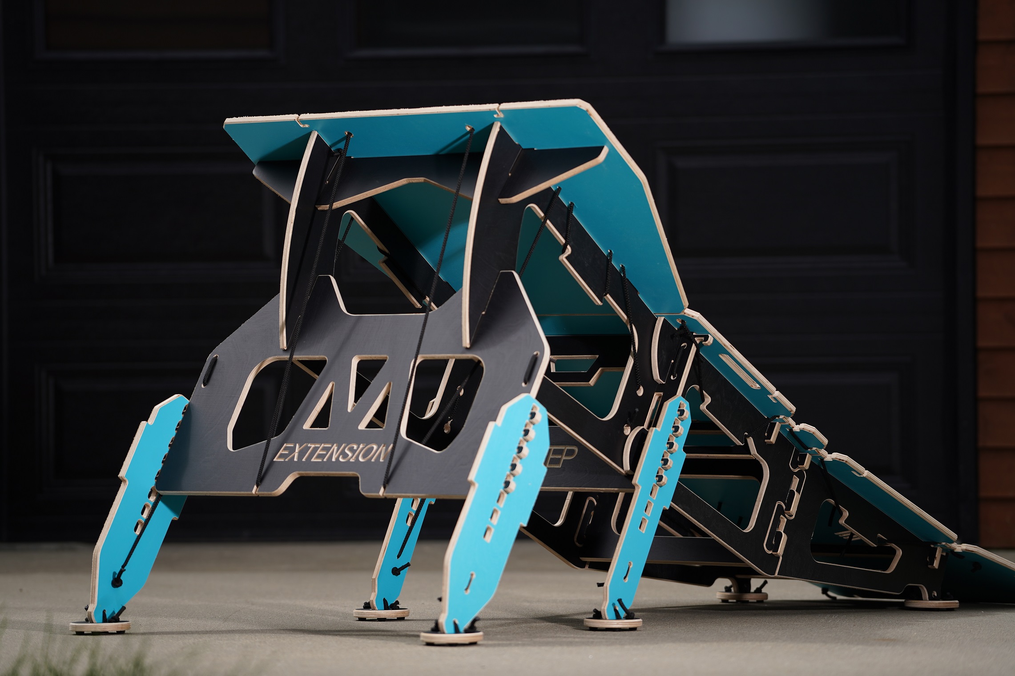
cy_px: 338
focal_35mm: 164
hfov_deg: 12.5
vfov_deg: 8.4
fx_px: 4623
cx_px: 508
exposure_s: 1/1250
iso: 100
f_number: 4
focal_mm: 164
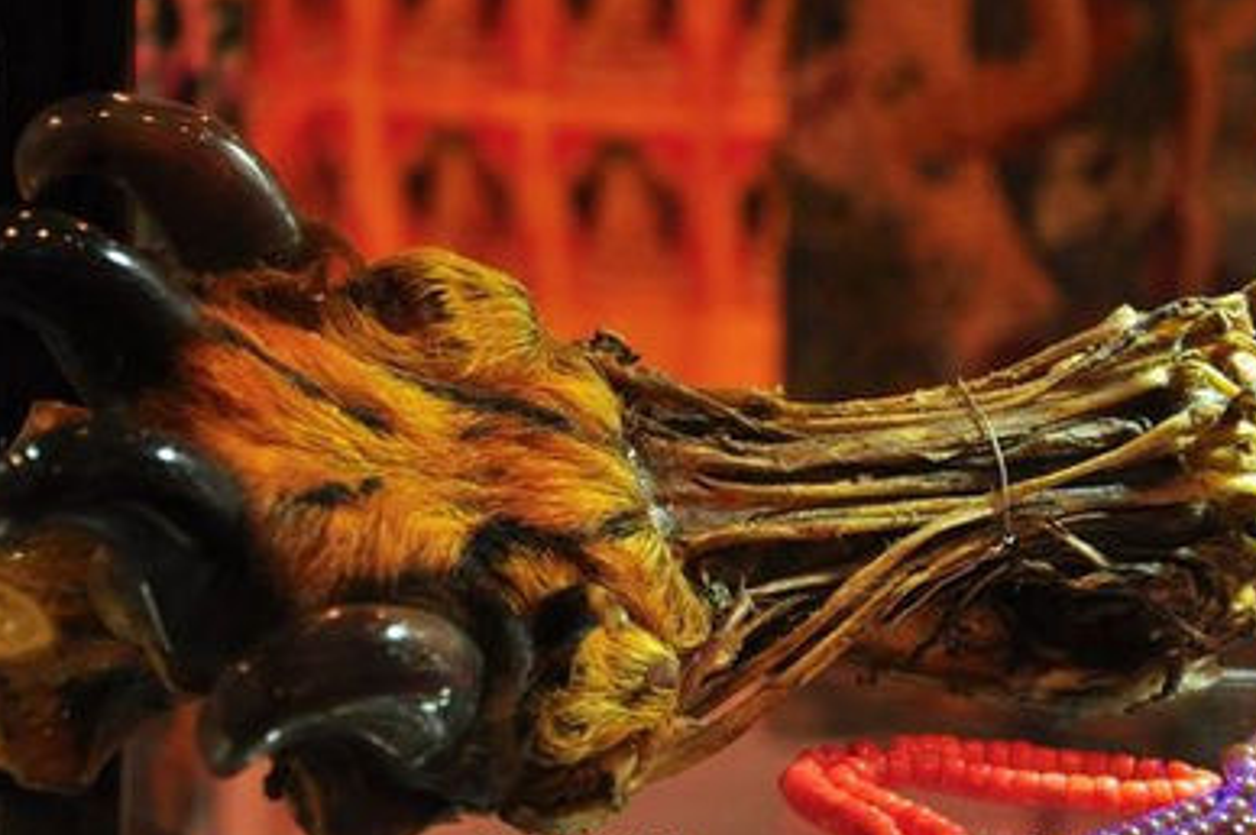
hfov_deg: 23.4
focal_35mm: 87
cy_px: 426
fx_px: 3033
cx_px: 583
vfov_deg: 15.7
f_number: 5
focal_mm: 50
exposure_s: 1/125
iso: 1000
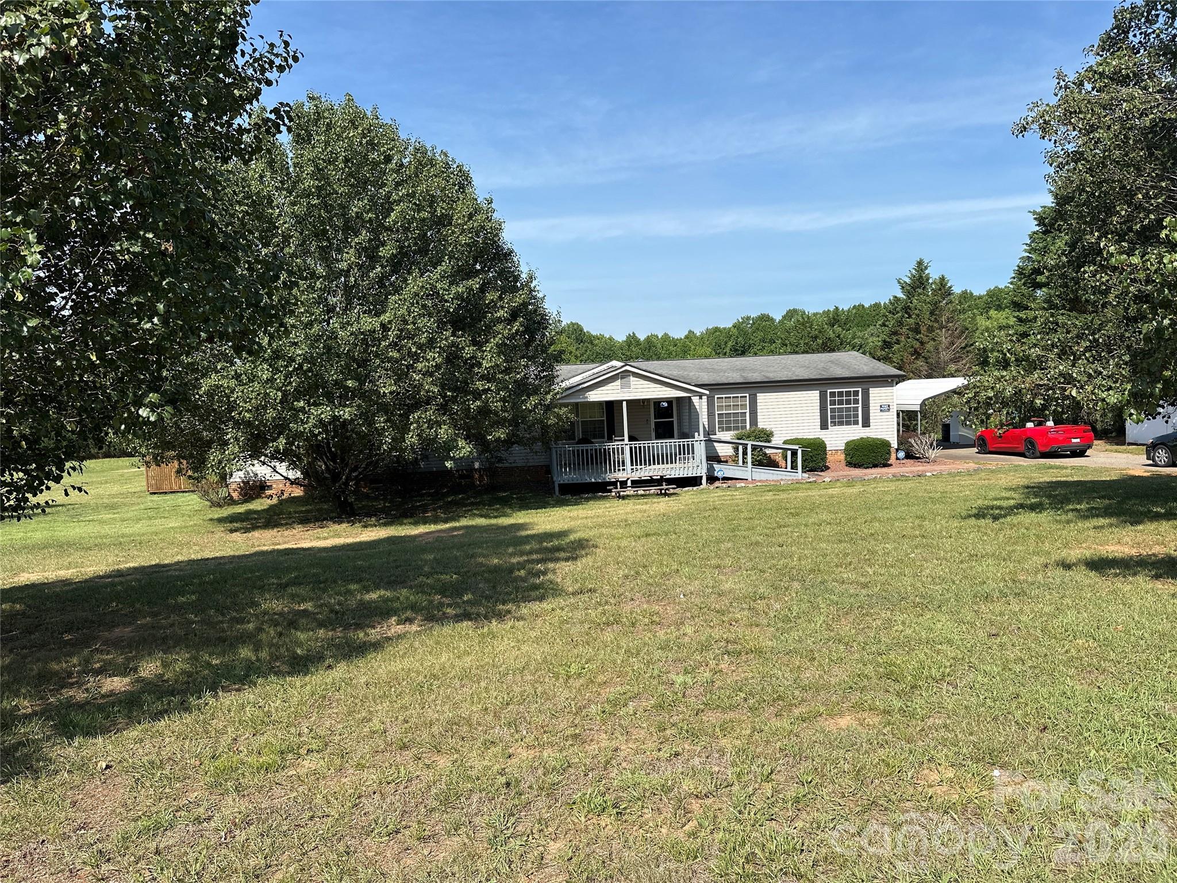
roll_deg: +2.3
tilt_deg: -4.5
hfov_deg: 71.6
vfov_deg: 56.8
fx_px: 816
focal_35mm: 24
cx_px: 588
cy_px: 442
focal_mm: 6.86
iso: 80
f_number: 1.78
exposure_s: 1/3861
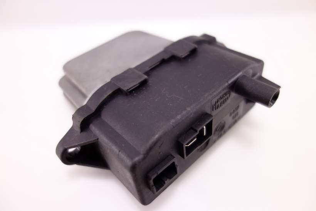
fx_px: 246
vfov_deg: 46.4
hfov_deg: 65.5
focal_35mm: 28
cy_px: 106
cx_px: 158
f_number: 1.8
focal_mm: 10.4
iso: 125
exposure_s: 1/100
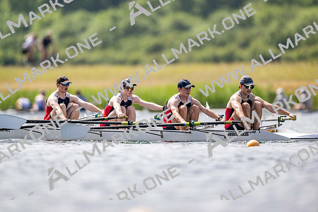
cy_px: 106
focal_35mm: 600
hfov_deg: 3.4
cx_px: 159
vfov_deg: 2.3
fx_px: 5301
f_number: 4
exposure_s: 1/2500
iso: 160
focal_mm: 600
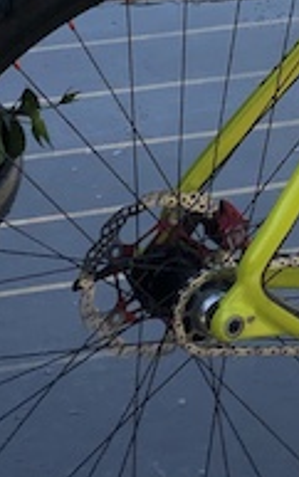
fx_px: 2966
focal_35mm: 228
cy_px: -366
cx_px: 573
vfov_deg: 8.8
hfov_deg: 5.7
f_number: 2.4
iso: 16
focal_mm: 6
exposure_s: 1/552
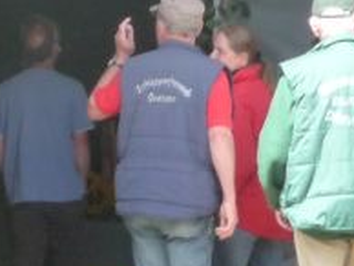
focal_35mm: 527
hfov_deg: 3.8
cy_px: -215
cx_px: 58
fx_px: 5396
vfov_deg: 2.8
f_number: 4.7
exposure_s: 1/250
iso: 320
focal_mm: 21.8
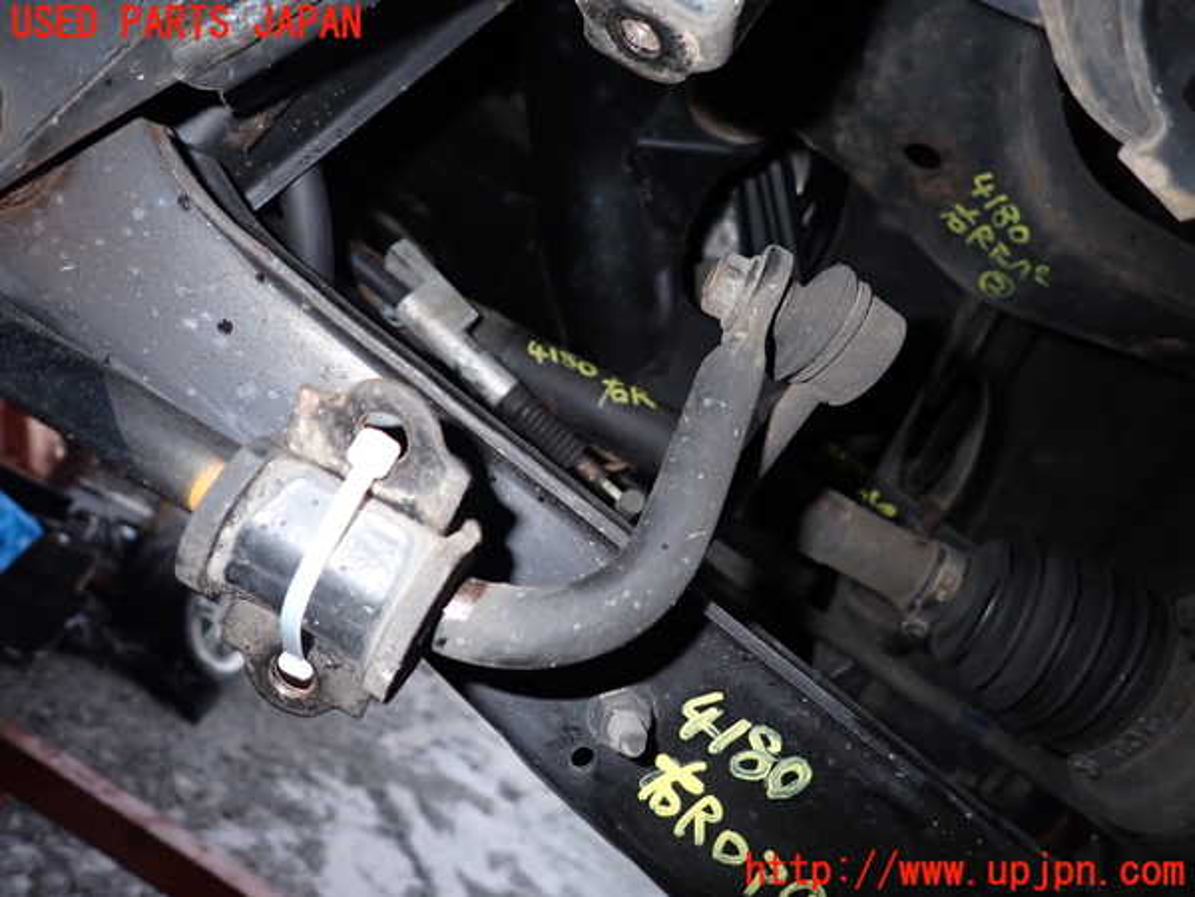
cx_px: 598
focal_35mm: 25
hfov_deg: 69.4
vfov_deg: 54.9
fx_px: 863
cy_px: 448
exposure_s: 1/30
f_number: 5.6
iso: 250
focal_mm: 4.5
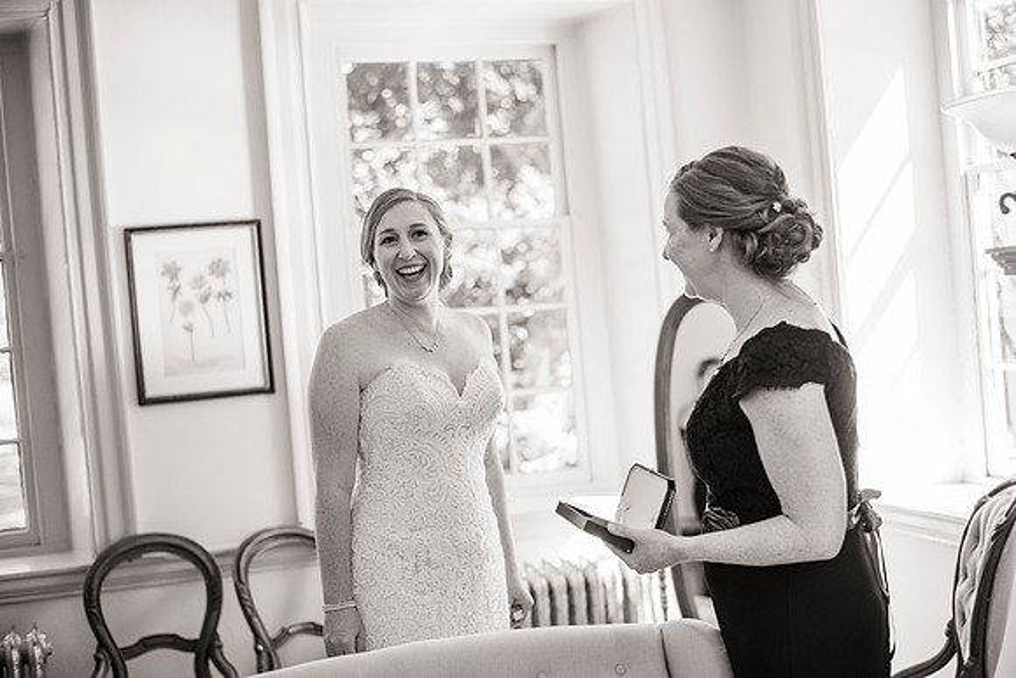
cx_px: 508
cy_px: 339
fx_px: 1411
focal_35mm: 50
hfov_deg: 39.6
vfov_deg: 27.0
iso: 640
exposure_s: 1/800
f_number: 2.2
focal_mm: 50
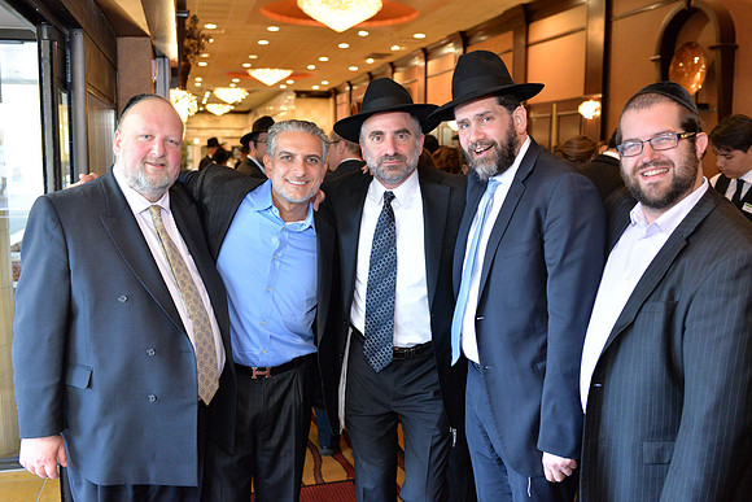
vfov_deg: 37.9
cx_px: 376
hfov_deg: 54.4
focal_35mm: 35
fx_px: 731
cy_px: 251
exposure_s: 1/100
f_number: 3.5
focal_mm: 35
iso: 2500
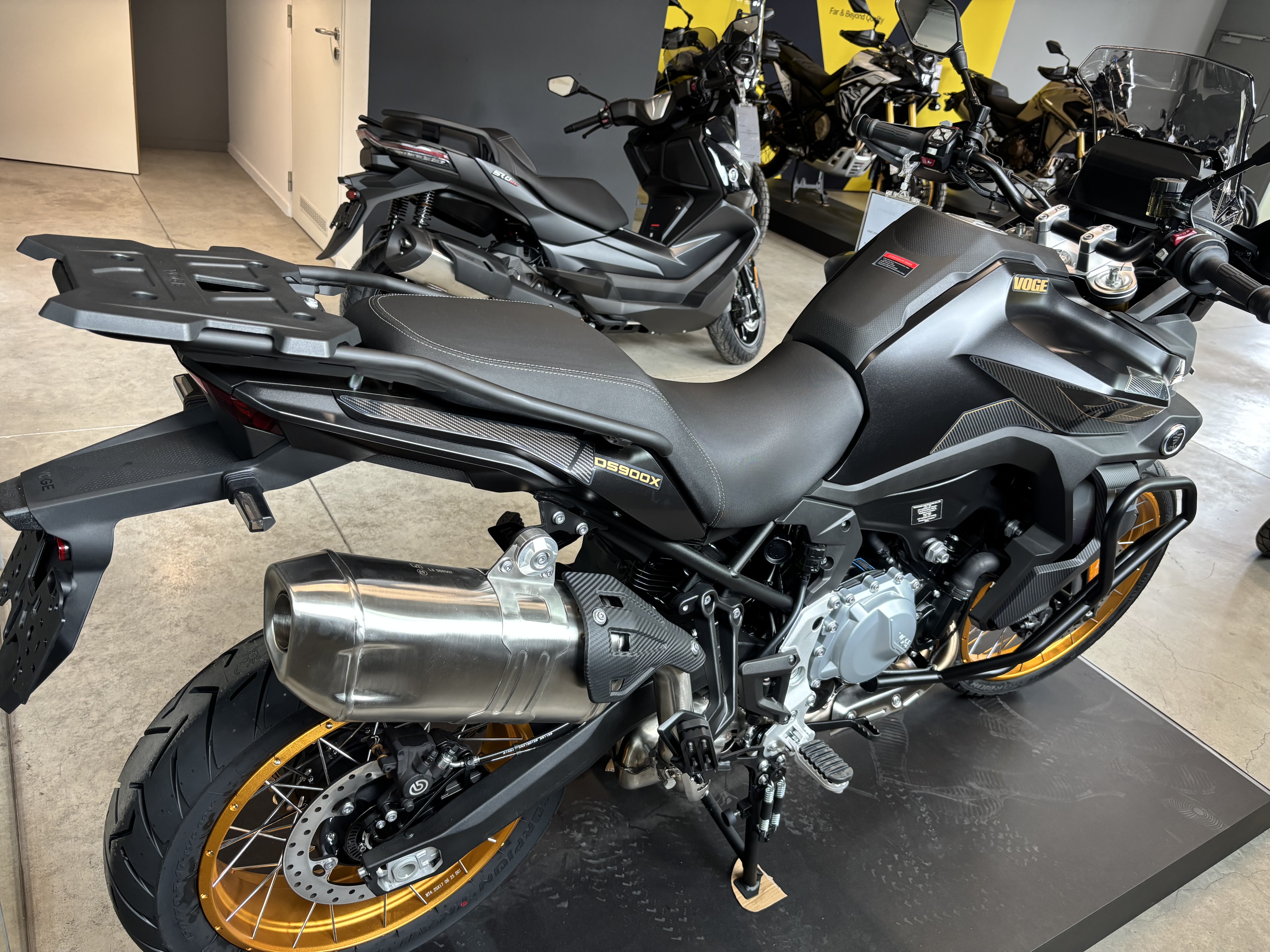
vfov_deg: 53.1
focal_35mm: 26
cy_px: 476
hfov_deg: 67.3
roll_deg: -10.6
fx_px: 954
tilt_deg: -27.0
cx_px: 635
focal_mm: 5.96
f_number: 1.6
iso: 125
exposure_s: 1/71
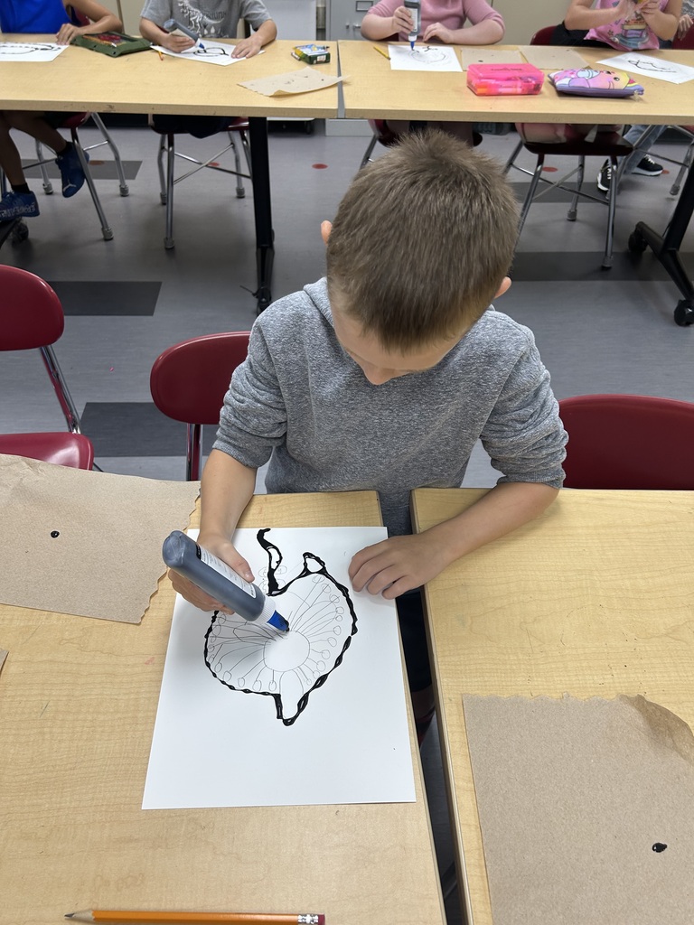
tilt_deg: -41.6
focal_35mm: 26
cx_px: 347
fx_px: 695
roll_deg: -0.6
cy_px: 462
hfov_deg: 53.1
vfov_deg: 67.3
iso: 50
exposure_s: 1/120
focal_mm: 5.7
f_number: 1.5
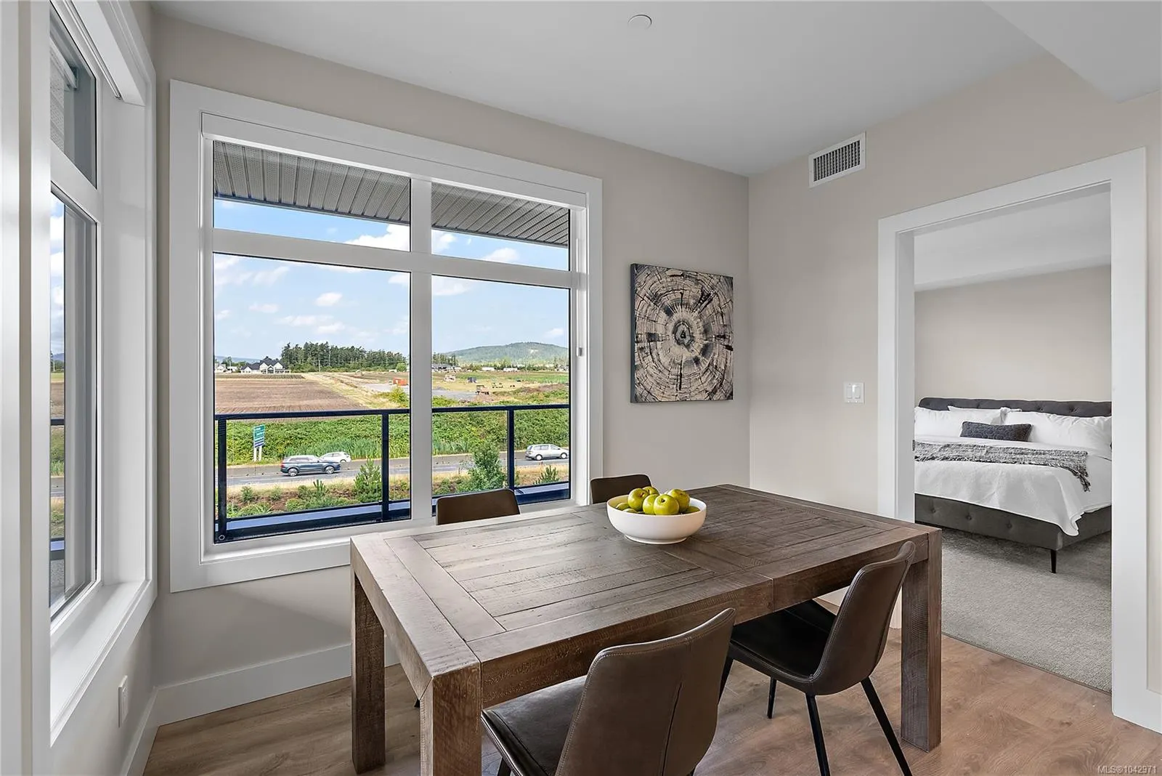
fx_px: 517
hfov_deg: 96.7
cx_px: 581
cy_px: 388
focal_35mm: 16
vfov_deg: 73.8
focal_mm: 16
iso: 320
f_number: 7.1
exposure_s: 1/13
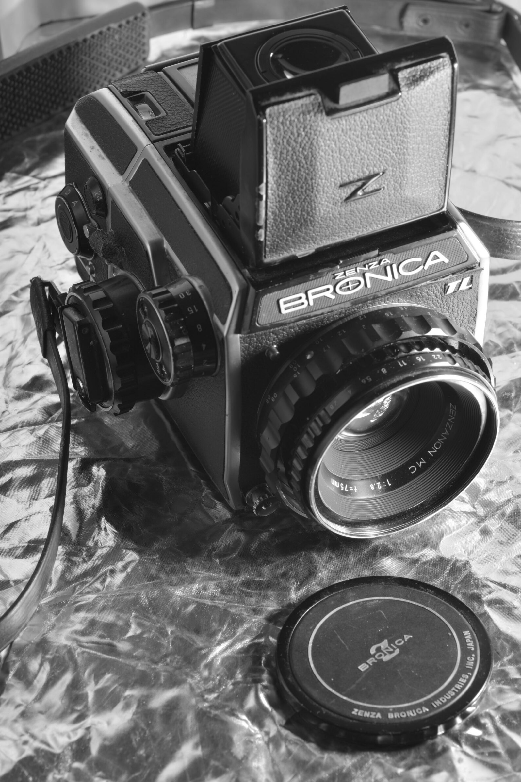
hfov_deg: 12.8
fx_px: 2323
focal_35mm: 107
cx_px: 277
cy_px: 369
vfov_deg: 19.1
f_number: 16
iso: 100
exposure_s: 1/250
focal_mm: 100
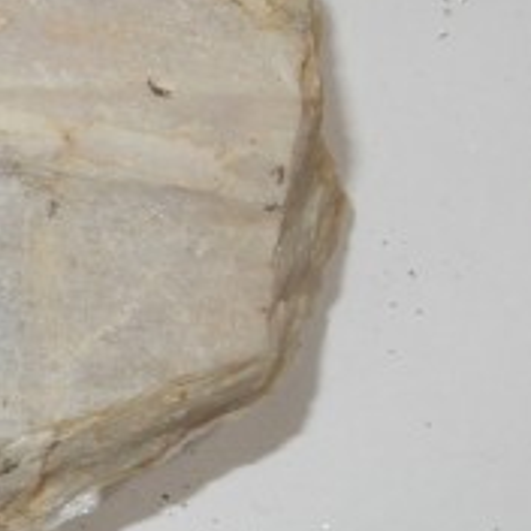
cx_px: -160
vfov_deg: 11.3
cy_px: 229
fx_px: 2673
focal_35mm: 154
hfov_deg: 11.1
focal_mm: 9
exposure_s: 1/30
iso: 200
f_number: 5.6
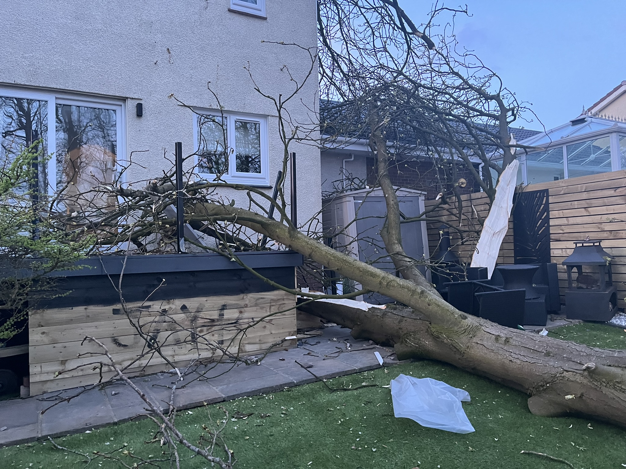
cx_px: 313
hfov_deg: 67.3
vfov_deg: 53.1
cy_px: 234
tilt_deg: +2.6
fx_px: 470
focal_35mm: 26
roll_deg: +1.7
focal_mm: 5.1
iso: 500
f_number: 1.6
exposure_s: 1/51
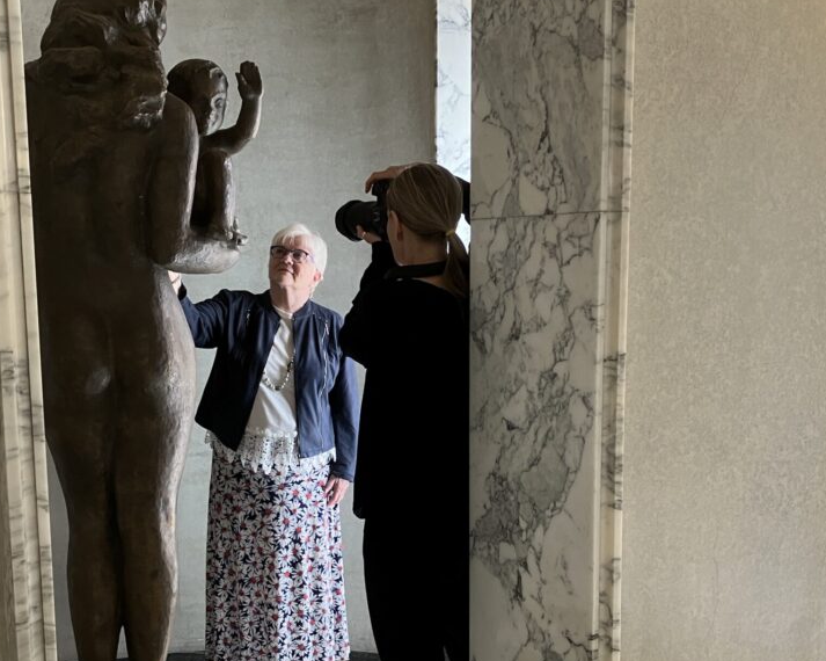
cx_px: 417
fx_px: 1124
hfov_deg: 40.3
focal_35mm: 46
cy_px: 419
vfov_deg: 32.6
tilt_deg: -7.9
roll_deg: -0.2
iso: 100
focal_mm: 3.99
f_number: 1.8
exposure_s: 1/50
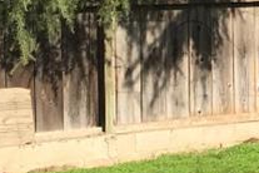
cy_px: 54
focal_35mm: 218
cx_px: 686
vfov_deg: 6.3
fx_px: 1568
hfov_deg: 8.4
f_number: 2.2
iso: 25
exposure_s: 1/999
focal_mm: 4.15
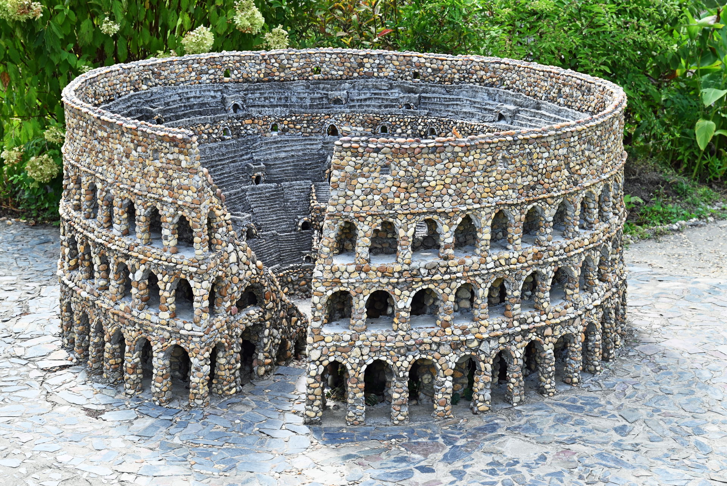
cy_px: 243
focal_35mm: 72
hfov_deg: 28.1
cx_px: 364
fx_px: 1455
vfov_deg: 18.9
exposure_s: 1/100
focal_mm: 72
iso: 100
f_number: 8
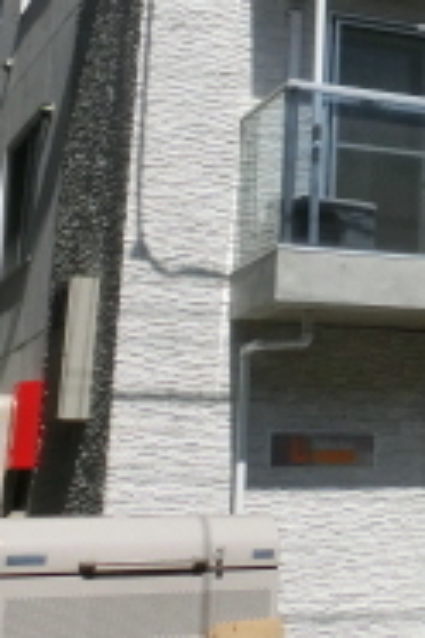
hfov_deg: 14.7
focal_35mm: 86
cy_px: -10
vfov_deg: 22.7
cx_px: 651
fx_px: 1523
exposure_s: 1/1000
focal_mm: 4.24
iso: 200
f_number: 7.9
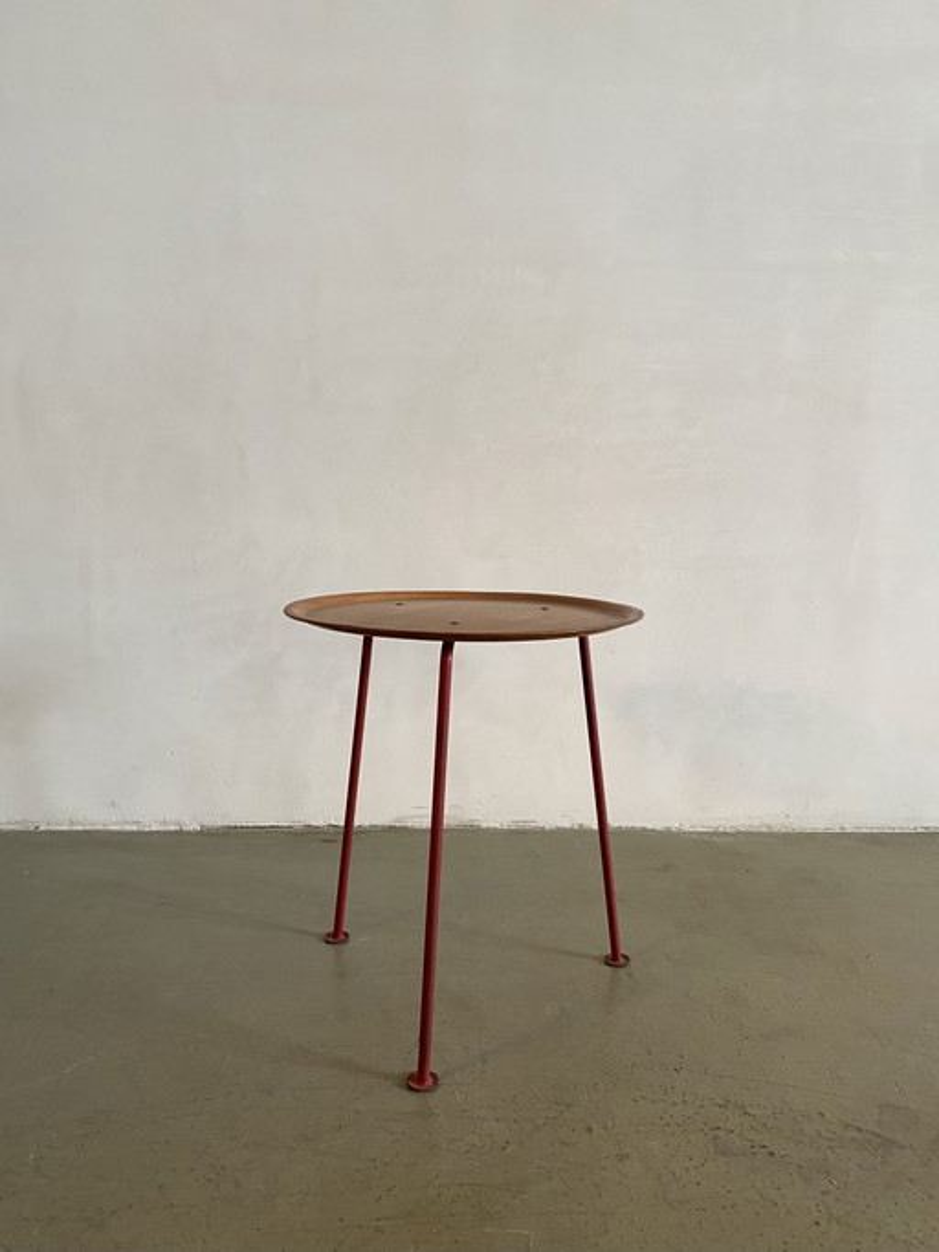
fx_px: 941
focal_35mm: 26
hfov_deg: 53.0
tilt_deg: -7.6
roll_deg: -0.5
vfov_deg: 67.3
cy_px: 626
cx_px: 470
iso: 125
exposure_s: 1/50
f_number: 1.8
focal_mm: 4.25
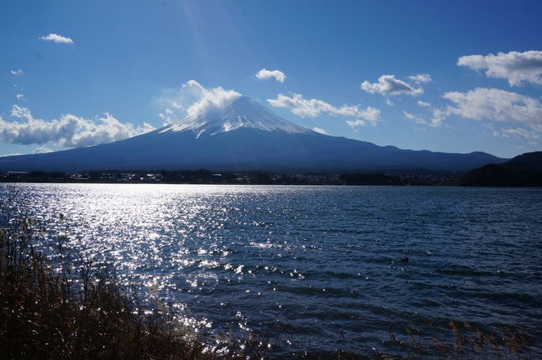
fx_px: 519
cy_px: 180
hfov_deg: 55.2
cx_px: 271
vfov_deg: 38.3
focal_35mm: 34
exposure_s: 1/500
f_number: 13
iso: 100
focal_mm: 23
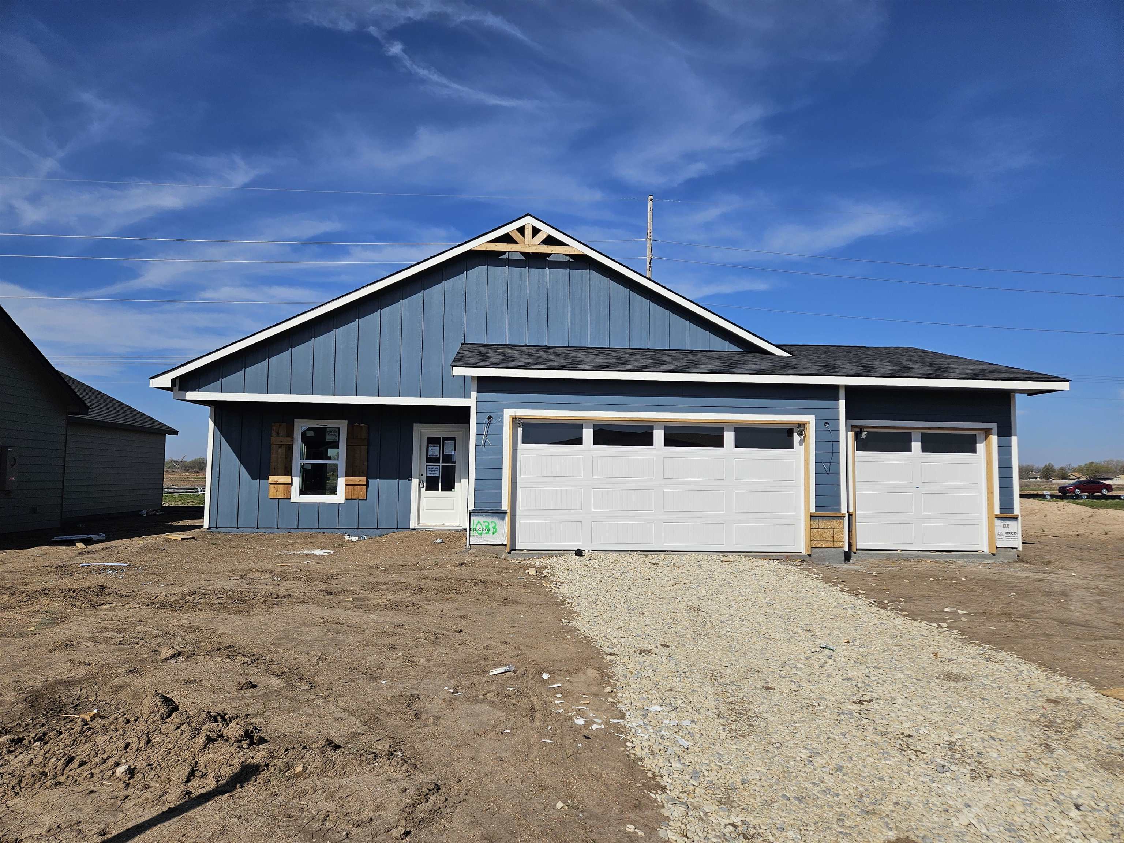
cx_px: 562
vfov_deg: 58.9
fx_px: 747
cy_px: 422
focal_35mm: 23
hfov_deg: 73.9
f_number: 1.8
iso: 25
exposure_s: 1/4244
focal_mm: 5.4
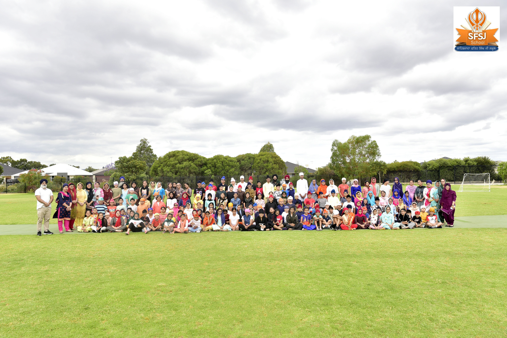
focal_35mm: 24
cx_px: 254
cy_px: 169
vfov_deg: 53.2
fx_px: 338
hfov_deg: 73.7
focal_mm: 24
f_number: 11
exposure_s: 1/160
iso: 250
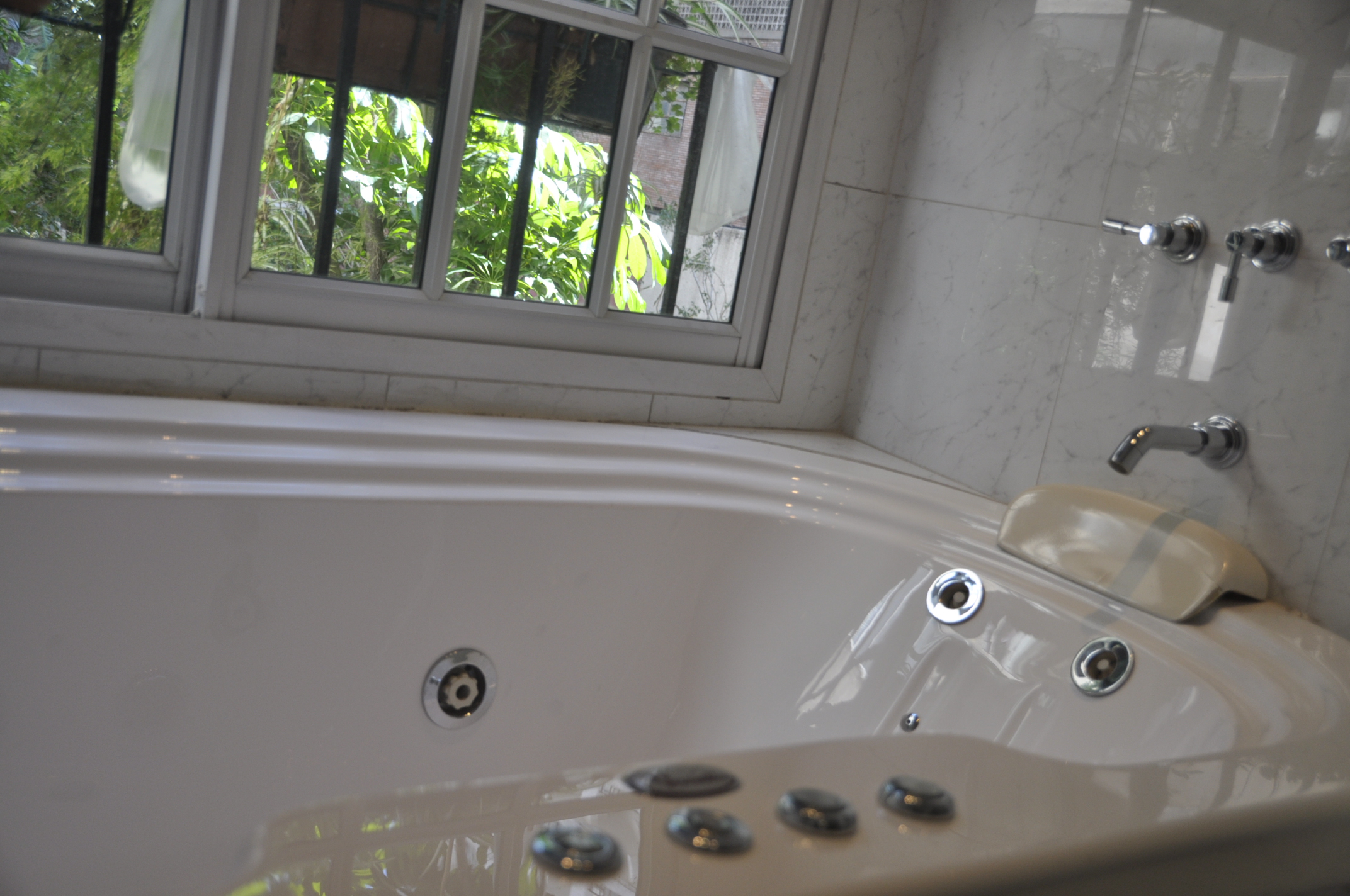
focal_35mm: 36
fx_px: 1348
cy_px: 448
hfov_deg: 53.2
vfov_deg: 36.8
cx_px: 675
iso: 320
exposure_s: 1/200
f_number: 3.8
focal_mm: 24
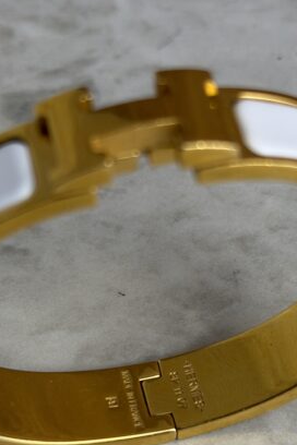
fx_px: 1213
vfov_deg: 20.7
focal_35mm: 98
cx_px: 170
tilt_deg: -52.8
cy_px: 323
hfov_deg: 14.0
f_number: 1.78
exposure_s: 1/202
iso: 50
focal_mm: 6.76
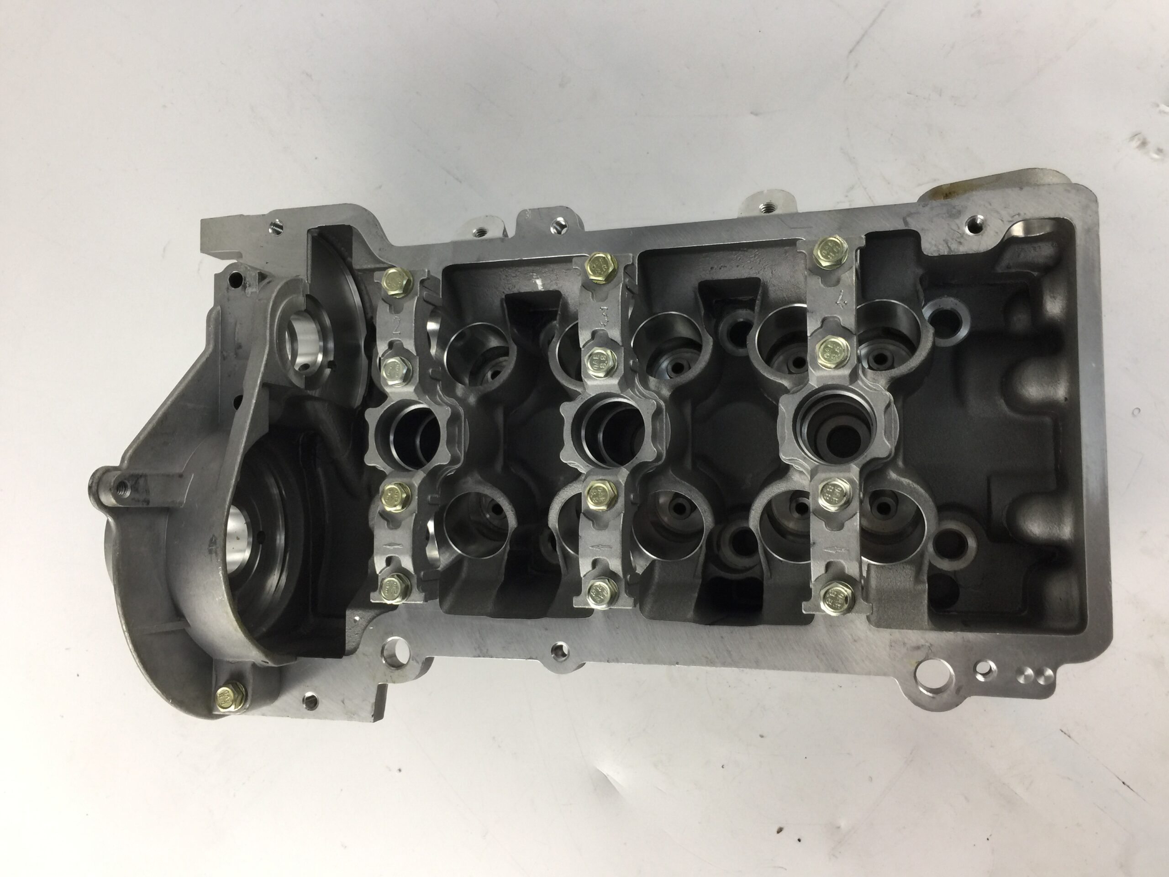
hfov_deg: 61.7
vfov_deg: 48.2
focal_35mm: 29
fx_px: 979
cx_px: 584
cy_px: 438
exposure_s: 1/33
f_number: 2.2
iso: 32
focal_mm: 4.15
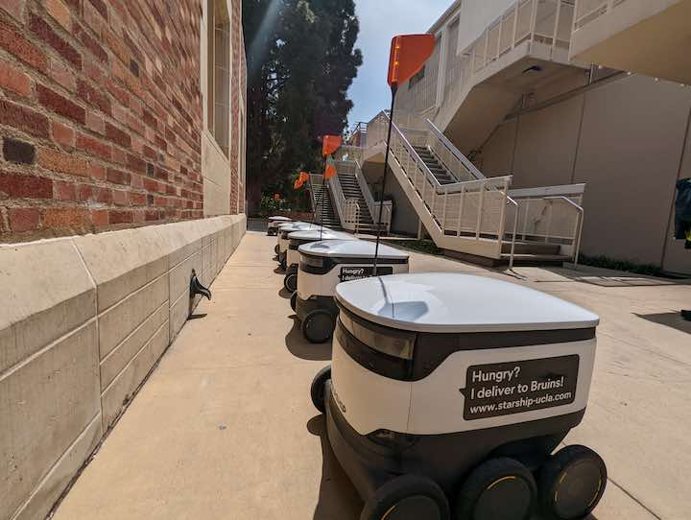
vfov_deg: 78.2
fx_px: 320
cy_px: 260
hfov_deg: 94.4
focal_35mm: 16
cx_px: 346
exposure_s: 1/4219
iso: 50
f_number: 2.2
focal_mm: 2.35
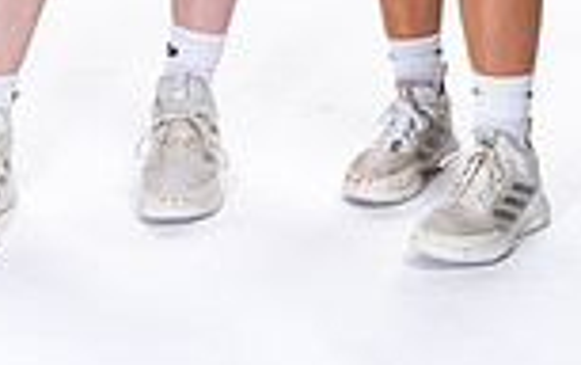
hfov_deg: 11.6
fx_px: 2853
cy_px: -456
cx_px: 273
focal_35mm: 180
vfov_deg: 7.0
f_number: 5.6
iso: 400
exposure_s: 1/250
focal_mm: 60
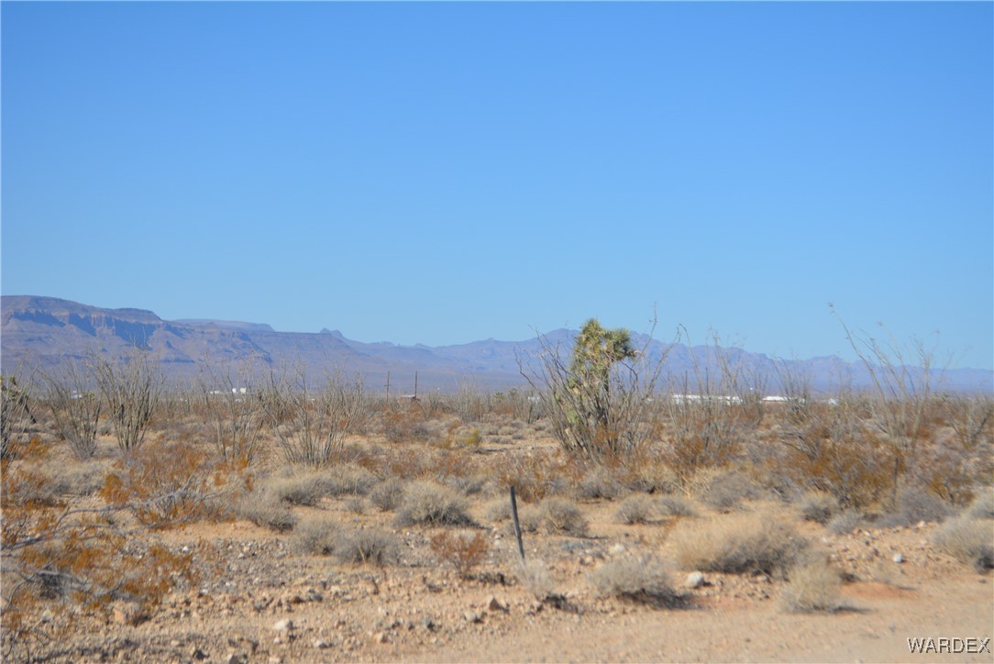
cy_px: 332
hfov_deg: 24.6
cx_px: 497
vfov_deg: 16.6
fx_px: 2279
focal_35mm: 82
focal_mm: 55
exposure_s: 1/2000
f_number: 7.1
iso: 400
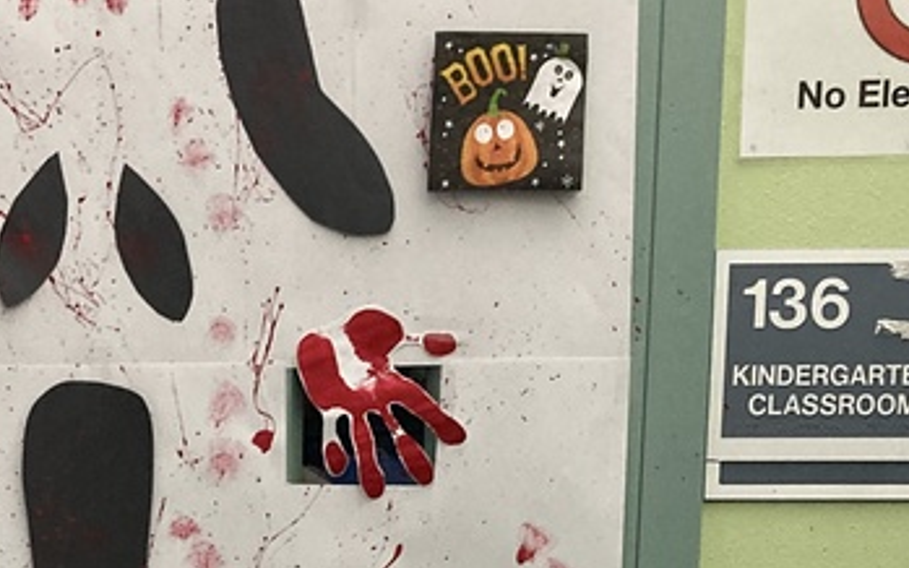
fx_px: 2155
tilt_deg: -8.9
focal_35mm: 87
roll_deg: -0.5
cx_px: 117
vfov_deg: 14.1
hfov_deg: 23.3
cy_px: 831
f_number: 1.8
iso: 250
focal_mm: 3.99
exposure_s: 1/60
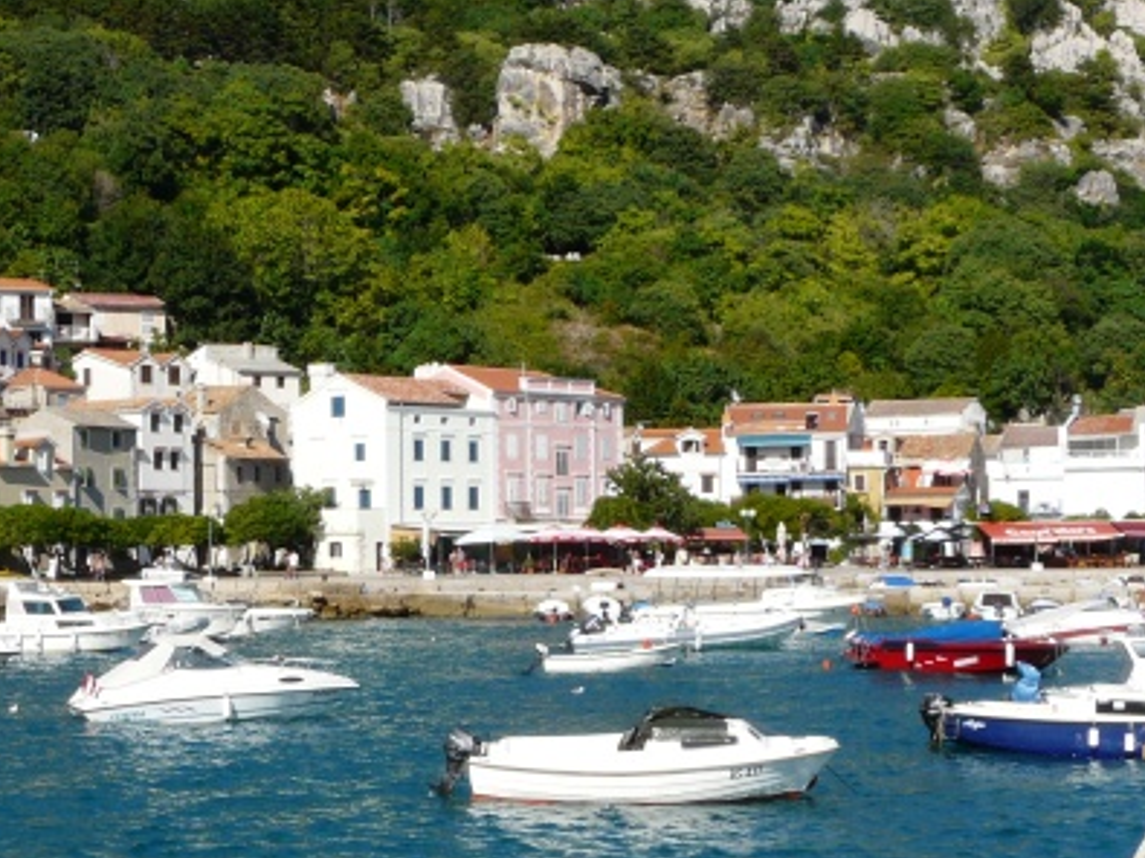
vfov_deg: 18.6
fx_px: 2612
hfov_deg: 24.2
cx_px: 186
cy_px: 475
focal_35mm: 79
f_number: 5.6
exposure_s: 1/400
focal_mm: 6.4
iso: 100
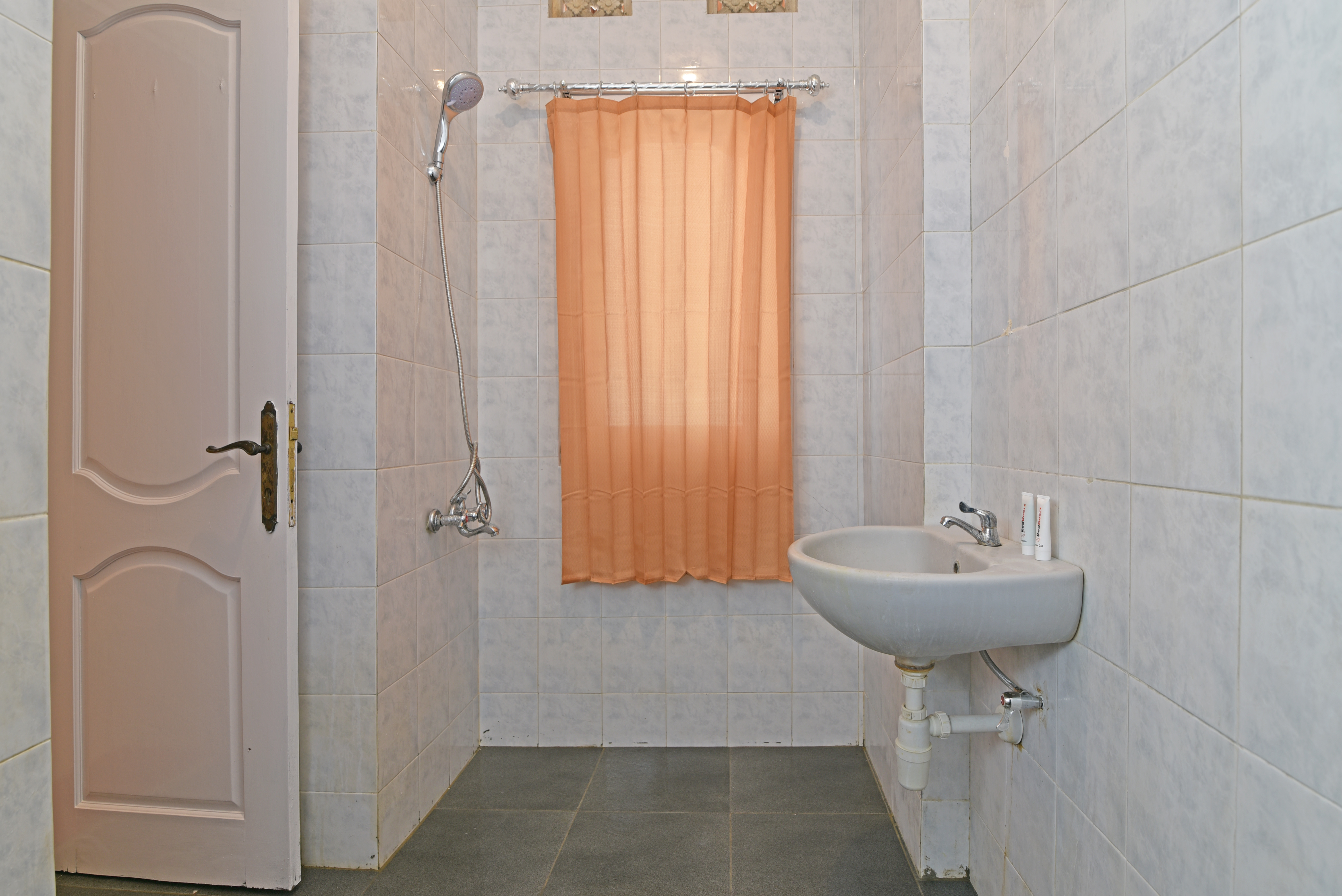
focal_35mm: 16
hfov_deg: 96.7
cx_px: 671
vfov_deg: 73.8
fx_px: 597
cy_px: 448
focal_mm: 16
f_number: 5.6
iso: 100
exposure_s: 1/4
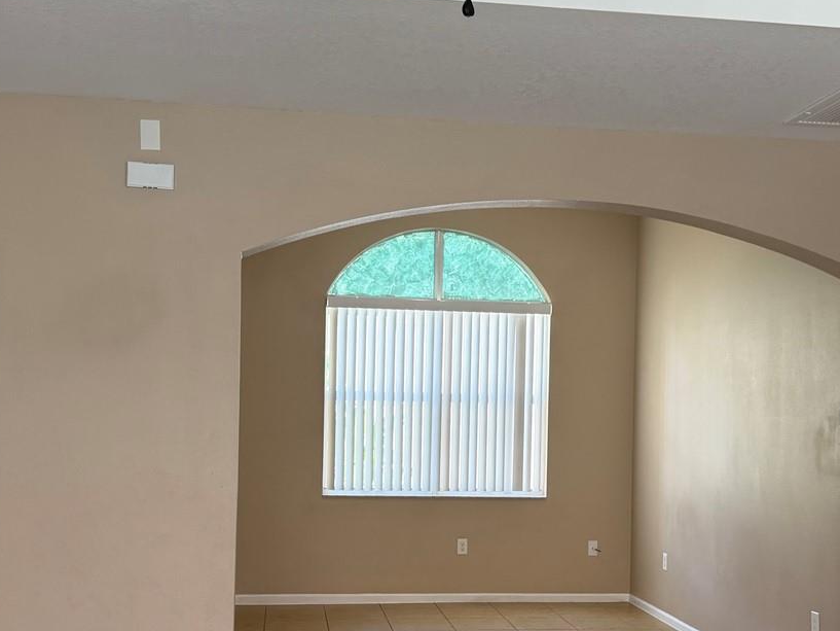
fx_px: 1141
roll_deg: -1.2
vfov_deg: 30.8
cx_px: 462
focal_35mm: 47
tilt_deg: +0.8
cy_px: 392
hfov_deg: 40.4
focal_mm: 6.76
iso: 160
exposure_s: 1/120
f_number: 1.78
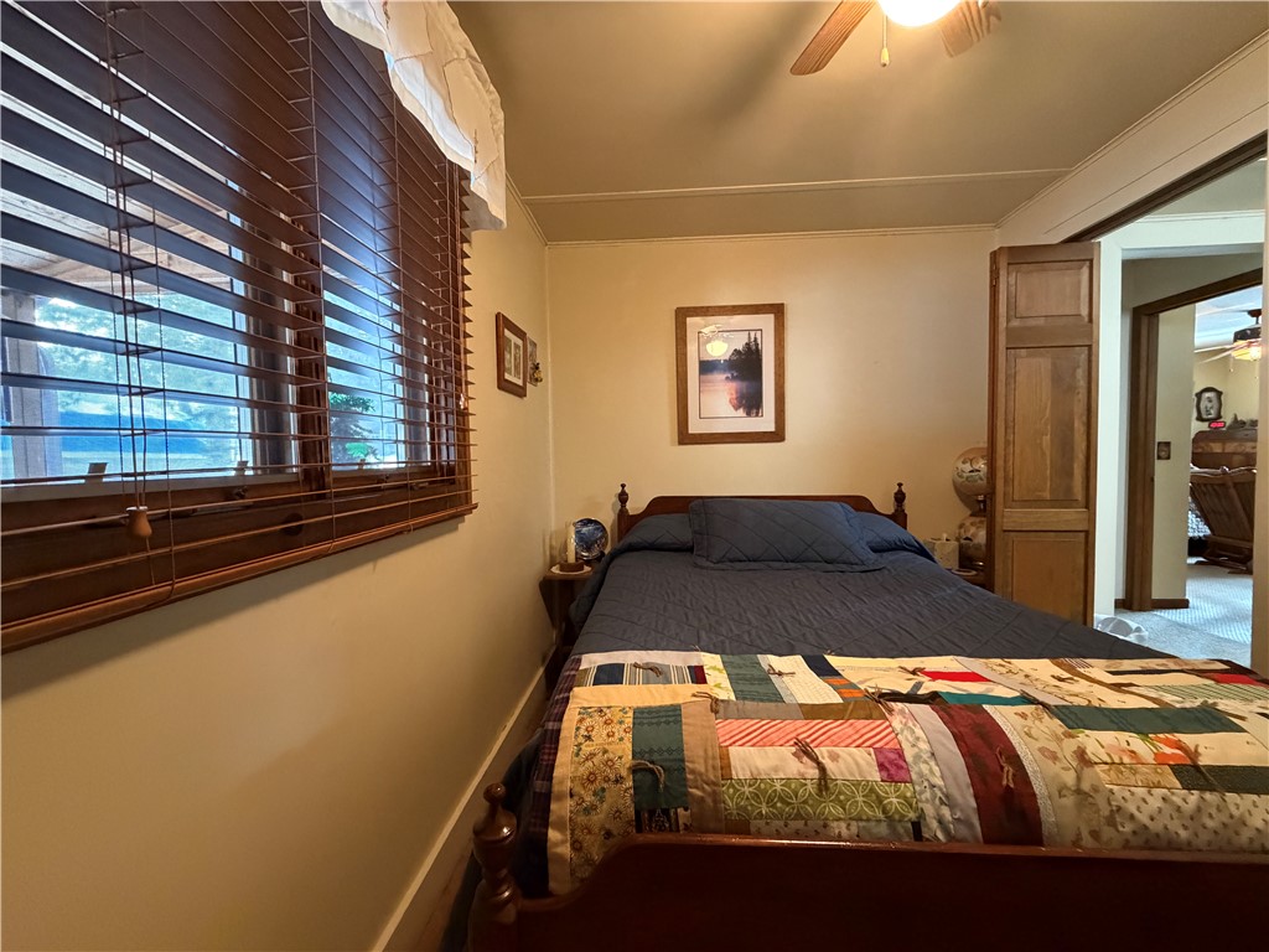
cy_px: 476
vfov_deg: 85.7
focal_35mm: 14
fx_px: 513
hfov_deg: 102.1
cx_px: 634
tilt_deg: -3.0
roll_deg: +0.6
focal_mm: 2.22
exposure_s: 1/60
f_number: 2.2
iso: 1000
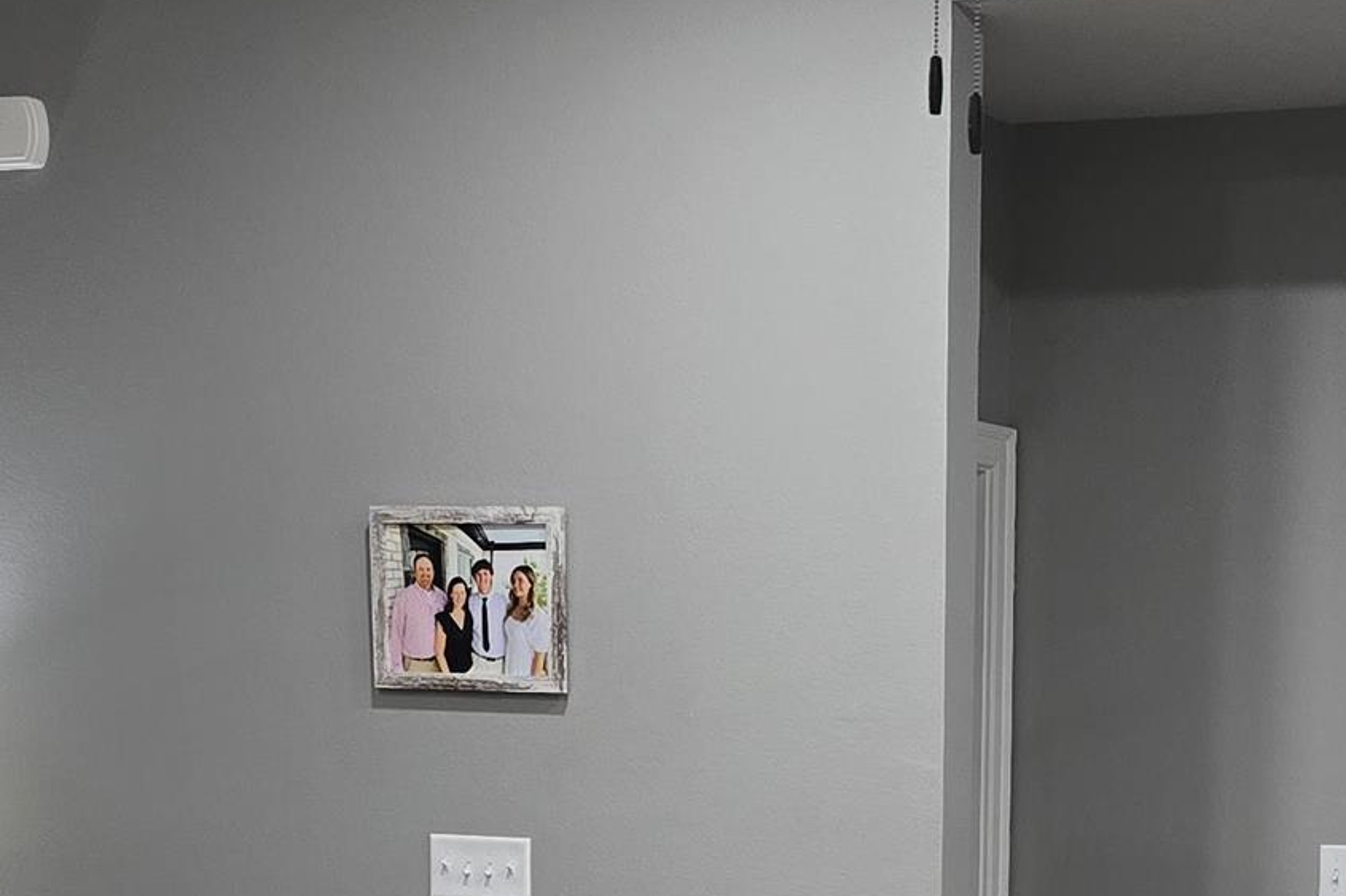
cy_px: 1124
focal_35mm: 87
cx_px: 1007
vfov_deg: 15.1
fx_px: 3252
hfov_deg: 23.2
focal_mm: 6.3
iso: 400
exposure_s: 1/120
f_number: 1.7
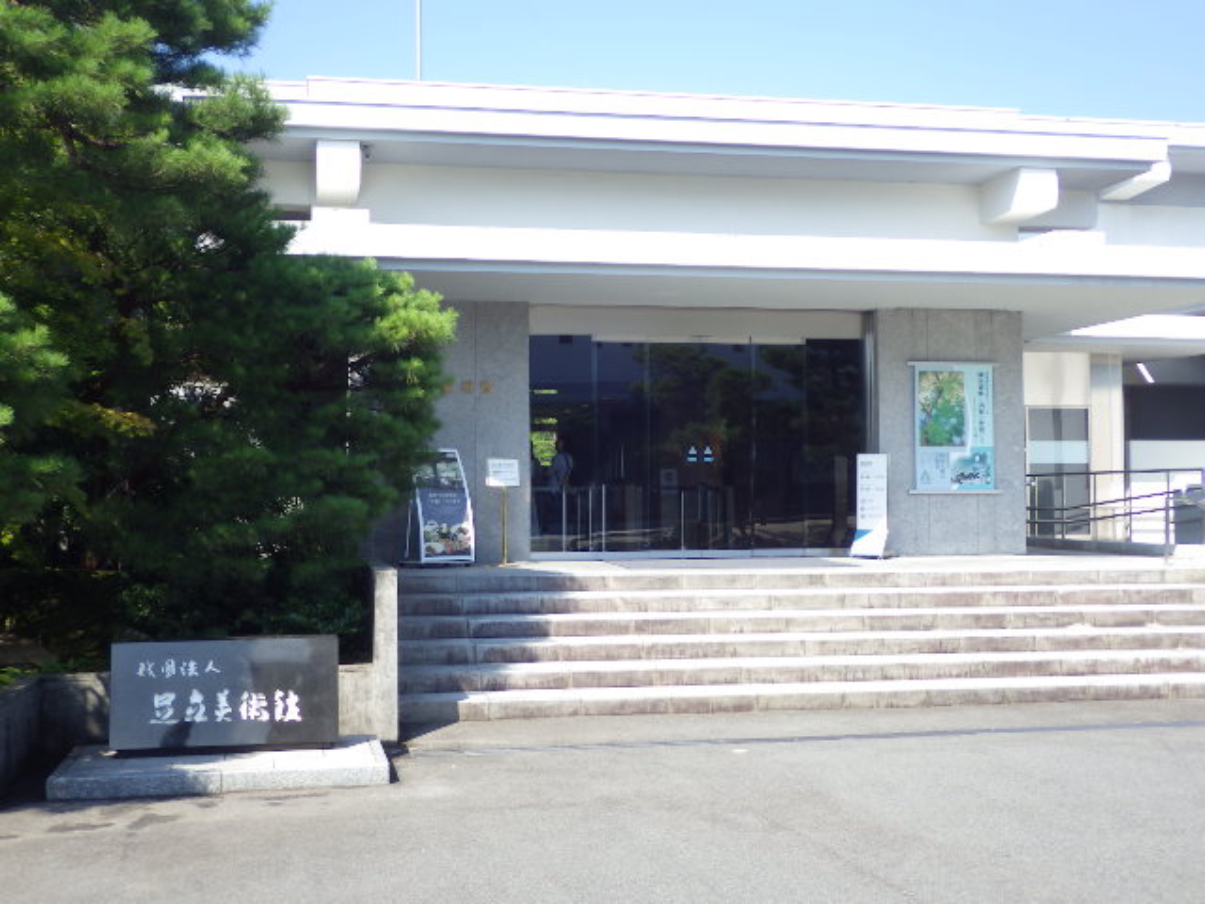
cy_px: 452
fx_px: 1532
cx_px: 602
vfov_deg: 32.9
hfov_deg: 42.9
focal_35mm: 44
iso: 125
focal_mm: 7.9
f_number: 4
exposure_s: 1/320
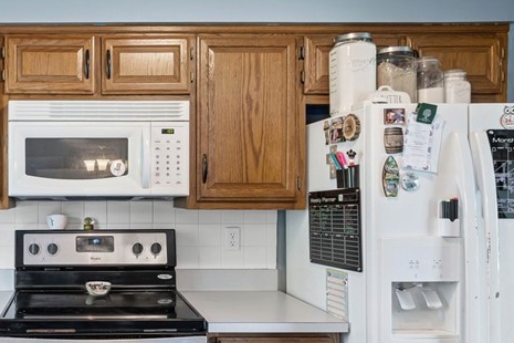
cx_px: 63
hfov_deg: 49.3
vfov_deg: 37.8
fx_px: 500
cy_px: 198
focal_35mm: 35
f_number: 9
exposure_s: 1/2
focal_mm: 15
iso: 250
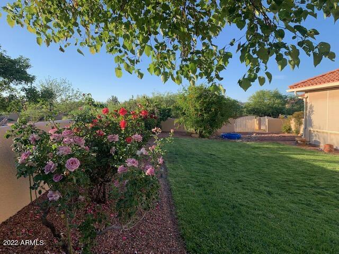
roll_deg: +0.1
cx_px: 170
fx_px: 255
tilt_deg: -3.8
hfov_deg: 67.3
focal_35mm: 26
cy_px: 127
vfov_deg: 53.1
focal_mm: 4.25
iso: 25
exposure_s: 1/777
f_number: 1.8
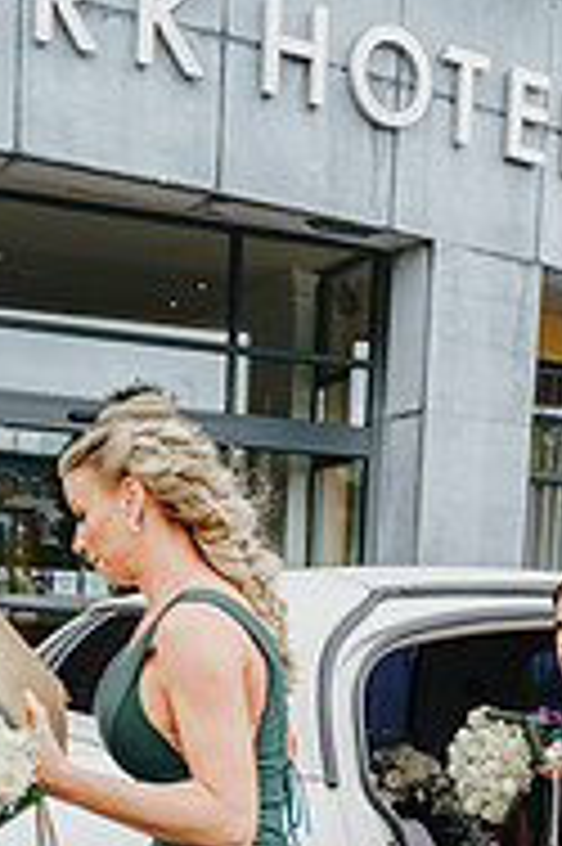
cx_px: 387
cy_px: 855
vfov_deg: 28.2
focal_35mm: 67
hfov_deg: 20.2
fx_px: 1572
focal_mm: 28
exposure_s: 1/320
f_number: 2.8
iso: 125
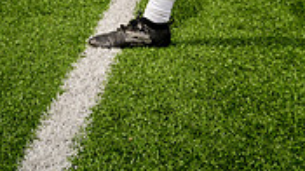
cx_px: 209
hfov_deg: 21.9
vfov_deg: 11.0
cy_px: -195
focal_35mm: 97
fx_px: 784
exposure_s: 1/1250
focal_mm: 36
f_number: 4.5
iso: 100
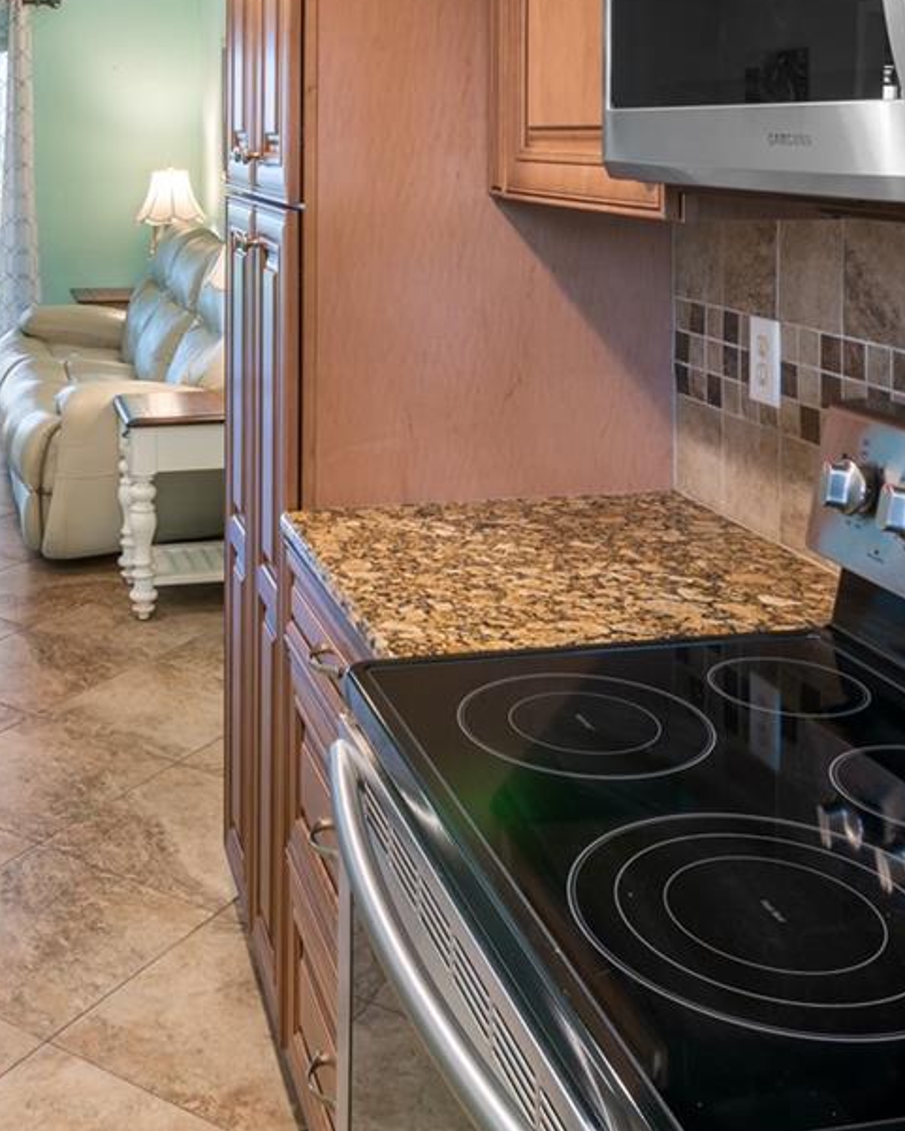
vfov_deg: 44.0
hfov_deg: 36.8
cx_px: 278
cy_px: 253
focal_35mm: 40
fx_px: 1339
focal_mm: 16
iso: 100
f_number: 11
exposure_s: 2
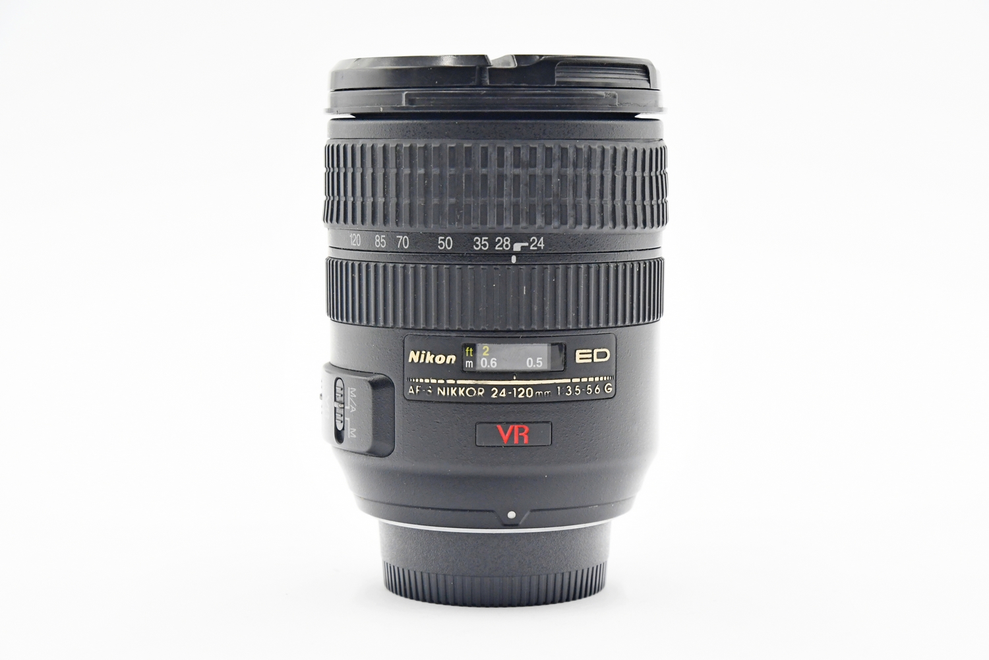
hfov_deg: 23.4
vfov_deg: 15.7
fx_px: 2390
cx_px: 494
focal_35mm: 87
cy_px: 330
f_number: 7.1
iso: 1600
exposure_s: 1/125
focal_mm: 58
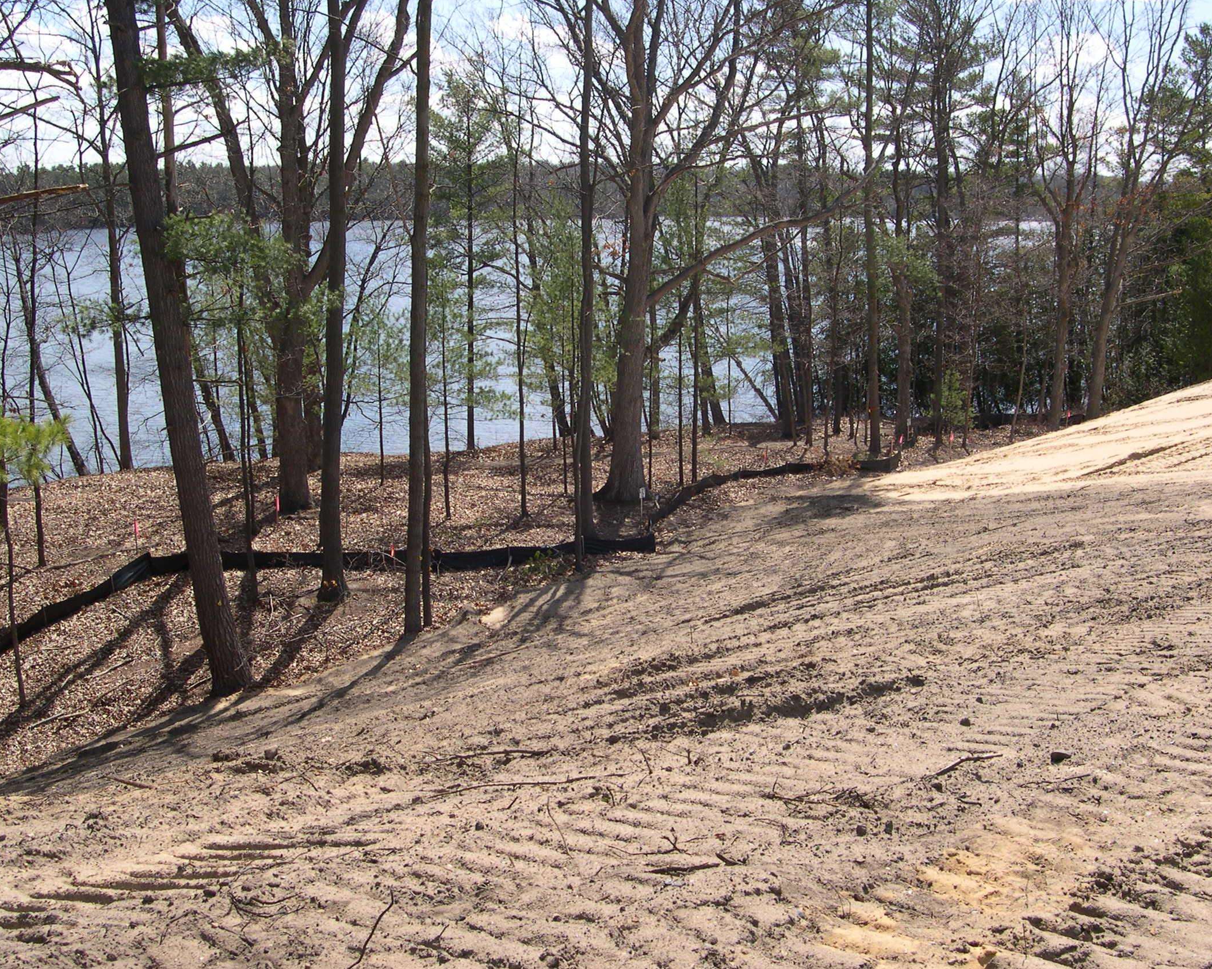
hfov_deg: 45.8
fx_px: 1435
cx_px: 569
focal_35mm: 40
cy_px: 480
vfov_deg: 37.3
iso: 100
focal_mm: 8
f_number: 7.6
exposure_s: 1/141
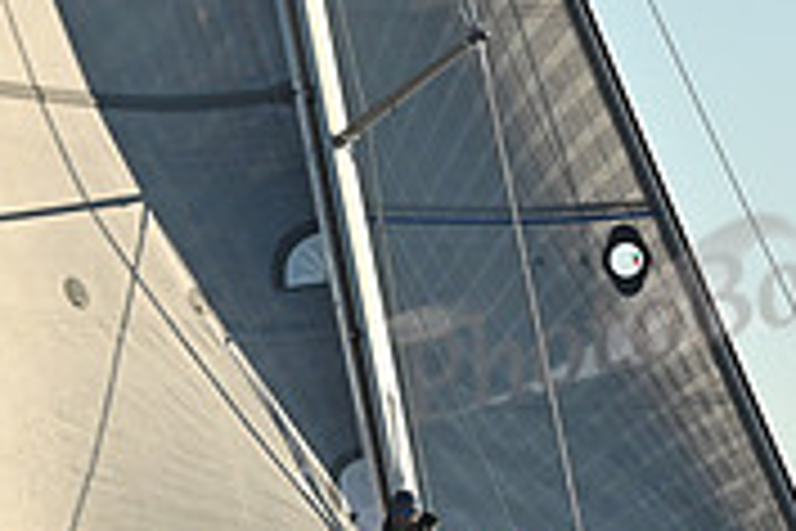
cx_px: 171
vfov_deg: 4.3
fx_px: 7097
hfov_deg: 6.4
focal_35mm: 321
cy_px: 605
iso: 800
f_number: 14
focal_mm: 98
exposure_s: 1/1000
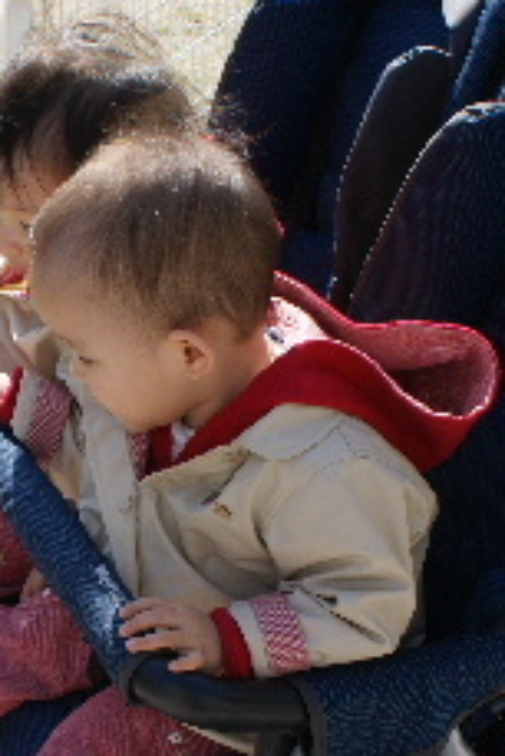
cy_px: 467
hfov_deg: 17.4
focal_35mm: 78
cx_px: 147
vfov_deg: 25.9
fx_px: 1639
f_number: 10
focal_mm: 26
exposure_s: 1/100
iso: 100
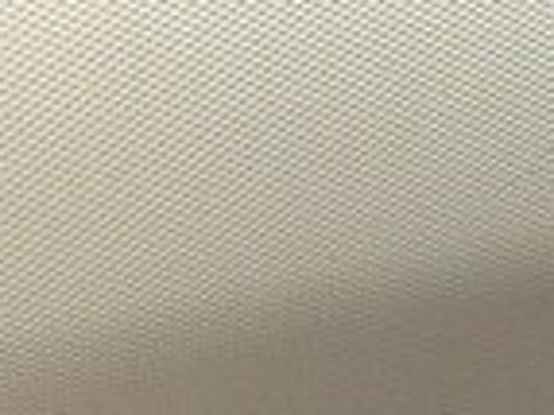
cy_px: 638
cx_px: 604
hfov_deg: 12.8
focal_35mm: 152
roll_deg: -4.7
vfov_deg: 9.5
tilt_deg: -38.9
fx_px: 2431
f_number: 2.4
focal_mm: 4.12
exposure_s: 1/30
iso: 50
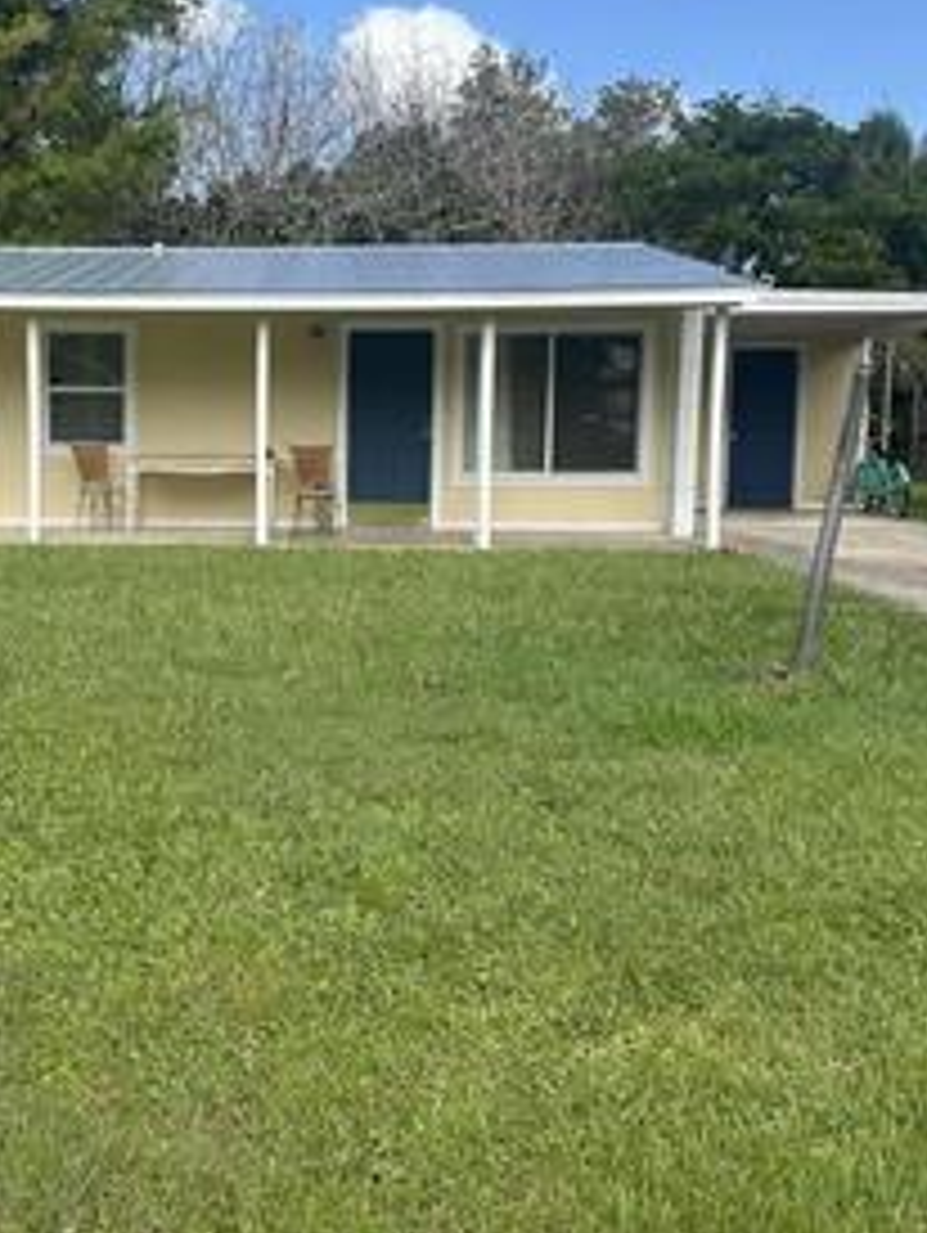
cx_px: 230
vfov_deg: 44.7
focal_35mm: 42
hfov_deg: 33.7
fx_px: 1497
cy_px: 554
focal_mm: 6.86
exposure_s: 1/2660
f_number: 1.78
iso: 80
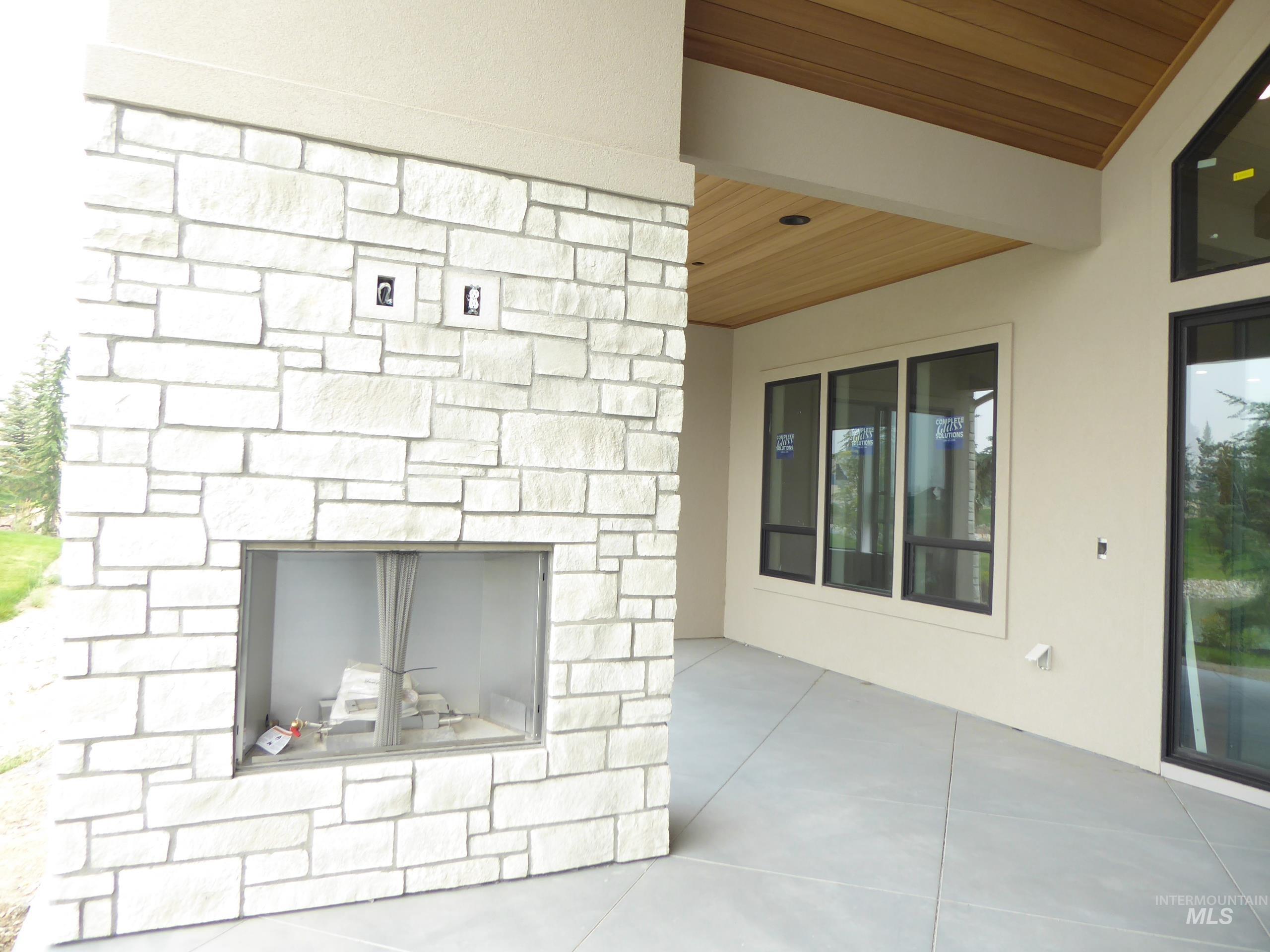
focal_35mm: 25
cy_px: 476
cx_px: 635
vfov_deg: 54.9
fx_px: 917
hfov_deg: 69.4
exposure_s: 1/80
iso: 80
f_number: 3.3
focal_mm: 4.3
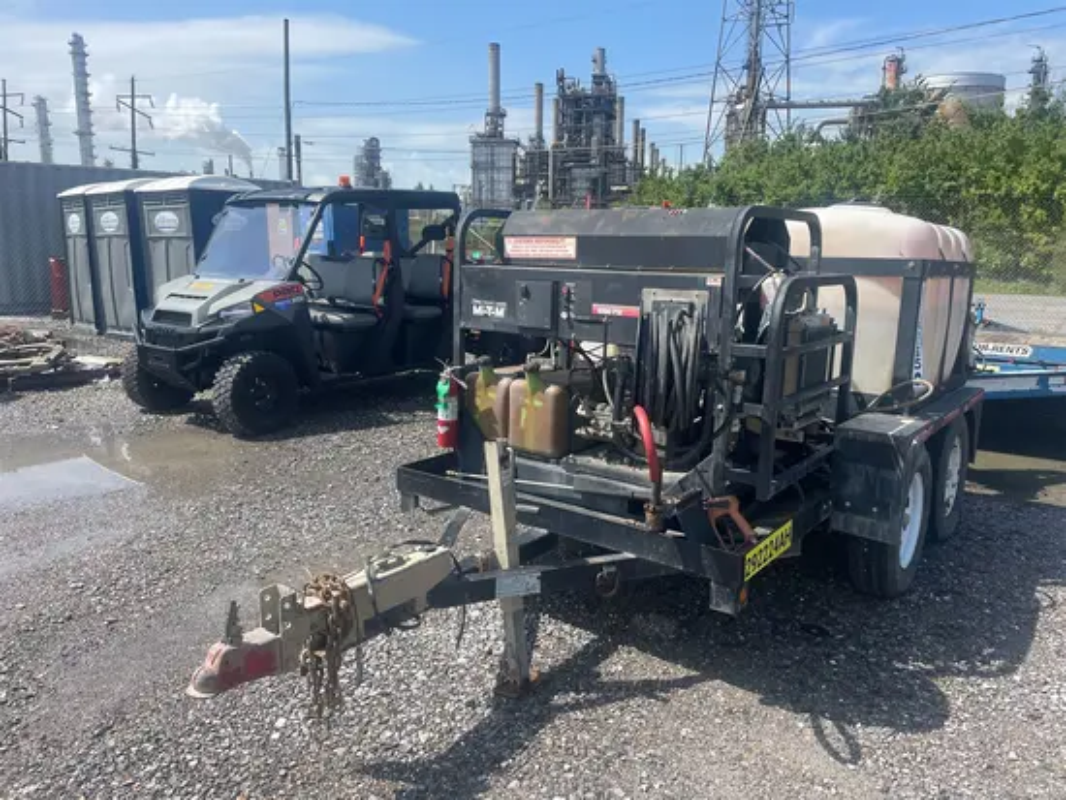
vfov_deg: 53.1
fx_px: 801
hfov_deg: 67.3
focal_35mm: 26
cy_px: 400
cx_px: 533
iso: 32
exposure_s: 1/2451
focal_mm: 4.2
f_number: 1.6
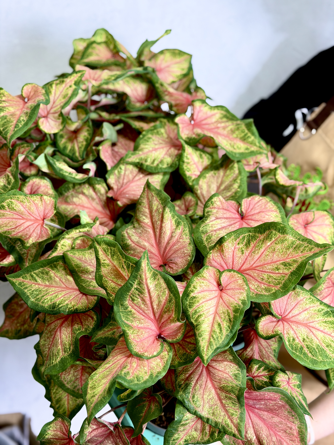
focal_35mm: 48
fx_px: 618
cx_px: 167
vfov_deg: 39.7
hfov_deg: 30.3
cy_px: 222
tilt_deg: -18.9
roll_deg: -3.5
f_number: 1.78
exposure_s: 1/111
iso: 100
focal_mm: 6.76
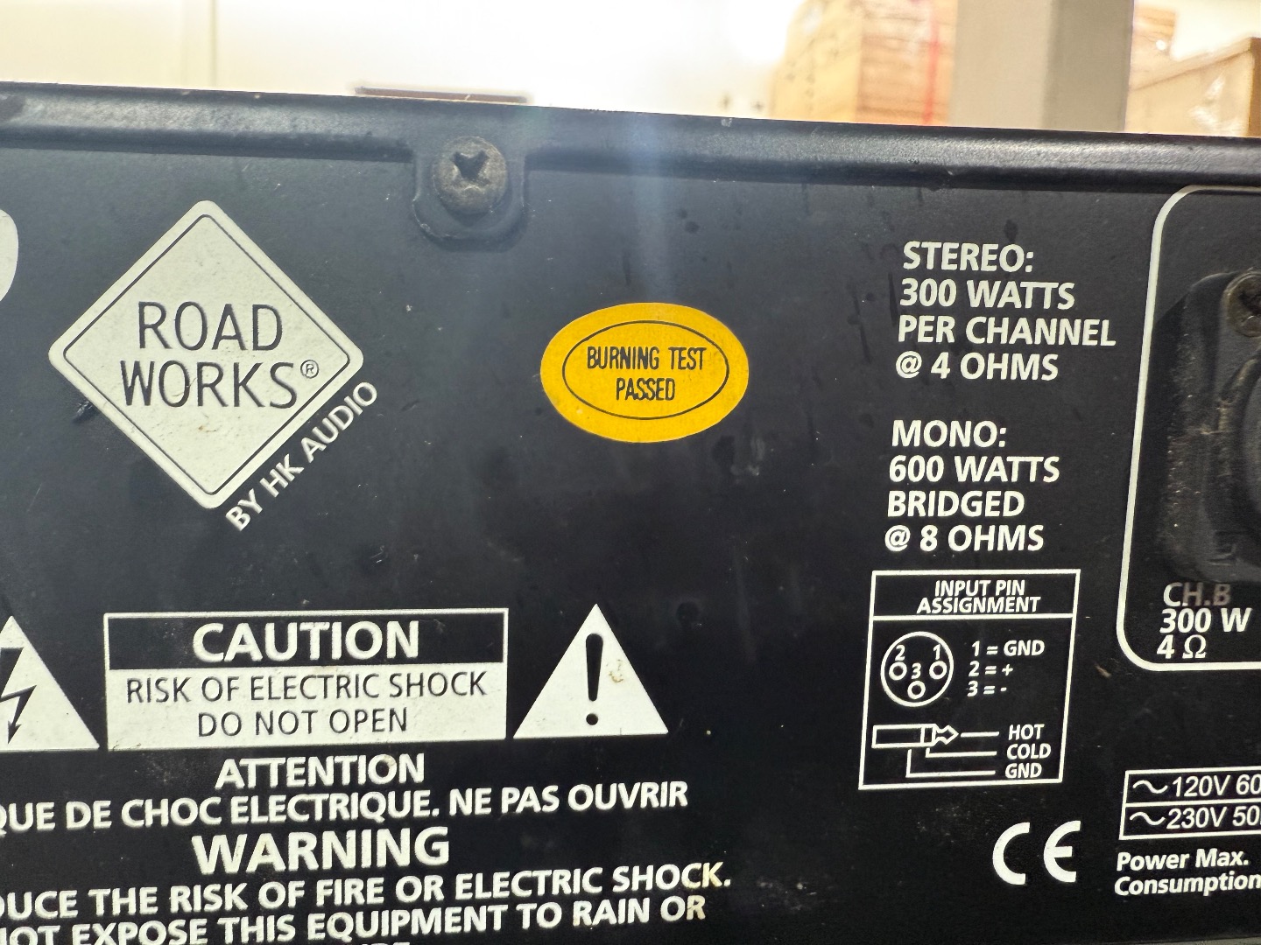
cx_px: 630
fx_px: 874
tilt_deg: -7.0
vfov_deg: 56.8
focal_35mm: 24
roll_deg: -1.1
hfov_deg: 71.6
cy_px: 472
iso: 400
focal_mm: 2.22
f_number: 2.2
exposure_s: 1/50
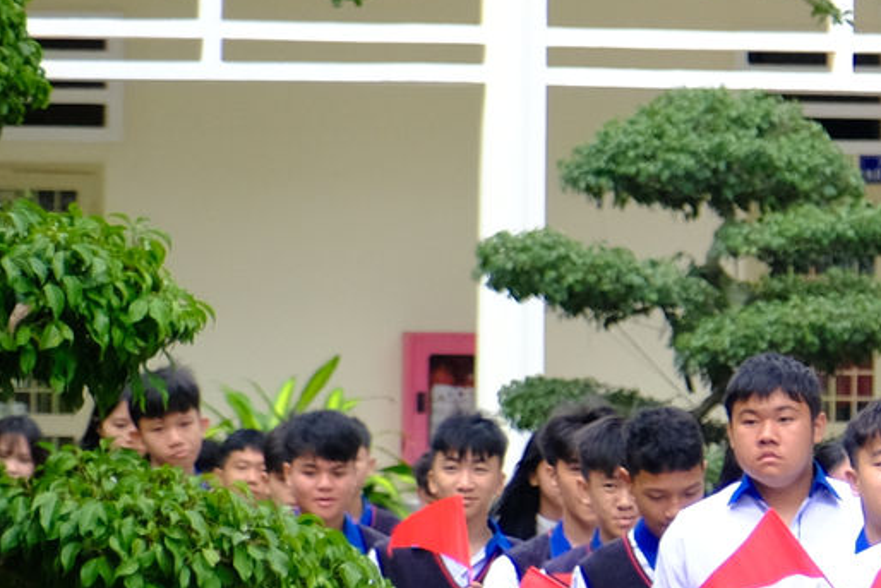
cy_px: 639
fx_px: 11700
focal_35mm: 478
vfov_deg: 2.9
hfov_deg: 4.3
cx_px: 1714
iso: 1000
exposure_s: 1/400
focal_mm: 80
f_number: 4
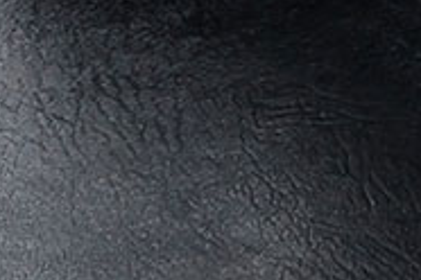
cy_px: -490
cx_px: 1129
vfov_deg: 4.9
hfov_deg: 7.1
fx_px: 3146
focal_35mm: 269
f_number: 25
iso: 200
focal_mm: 26
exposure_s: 1/100
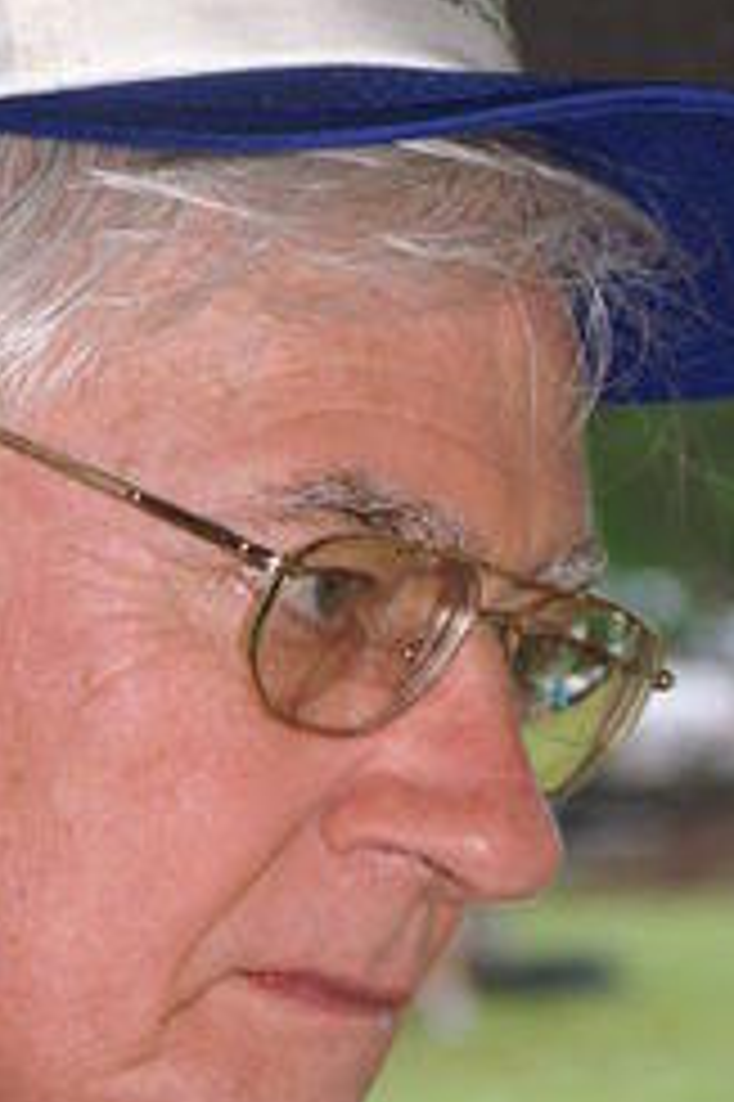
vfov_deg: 7.5
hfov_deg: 5.0
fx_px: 8391
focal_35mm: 274
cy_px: 526
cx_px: 234
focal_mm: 70
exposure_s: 1/125
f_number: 5.6
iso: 400
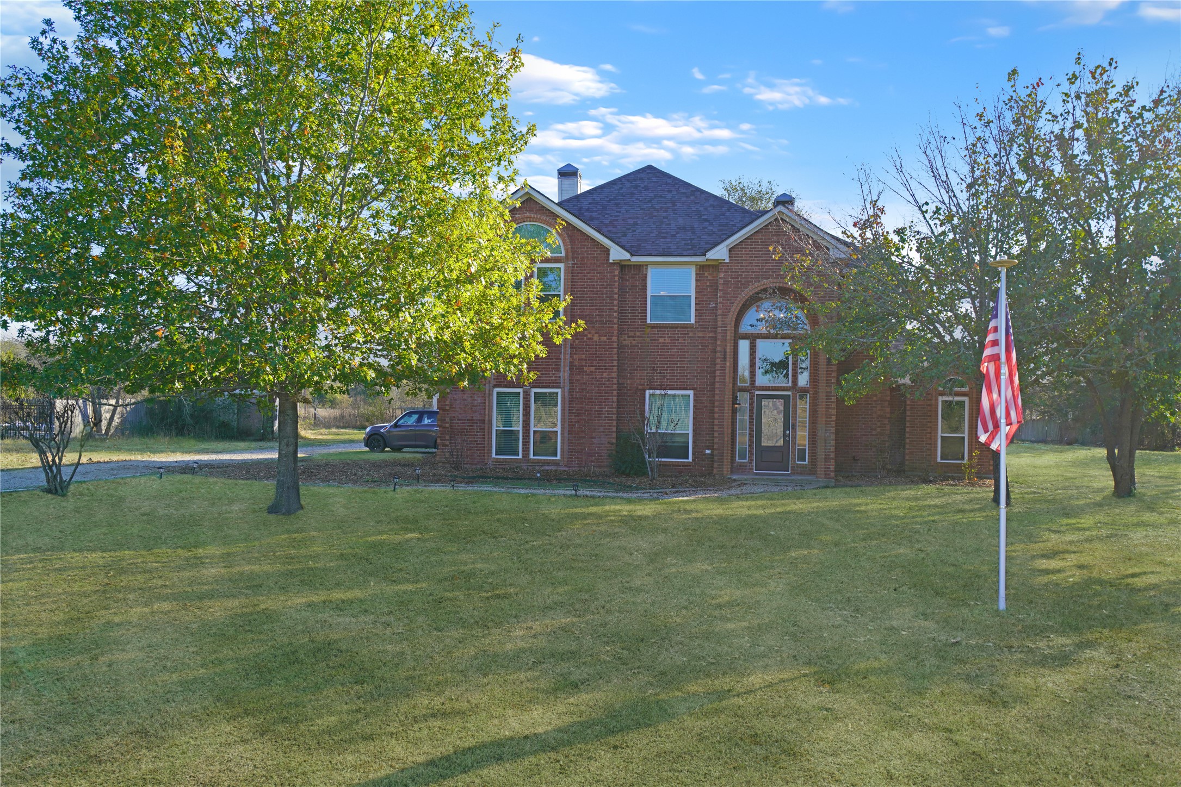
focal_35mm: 29
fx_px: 951
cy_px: 394
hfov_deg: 63.7
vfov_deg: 45.0
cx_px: 590
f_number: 7.1
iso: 100
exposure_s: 1/100
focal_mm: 29
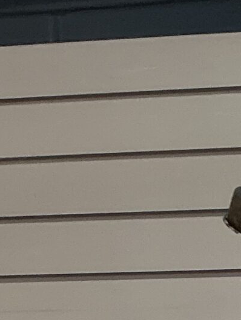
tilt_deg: -4.1
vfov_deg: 12.2
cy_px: 670
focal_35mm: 140
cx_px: 396
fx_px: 1299
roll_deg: +0.1
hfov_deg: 10.2
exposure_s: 1/60
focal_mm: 3
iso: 50
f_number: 1.8
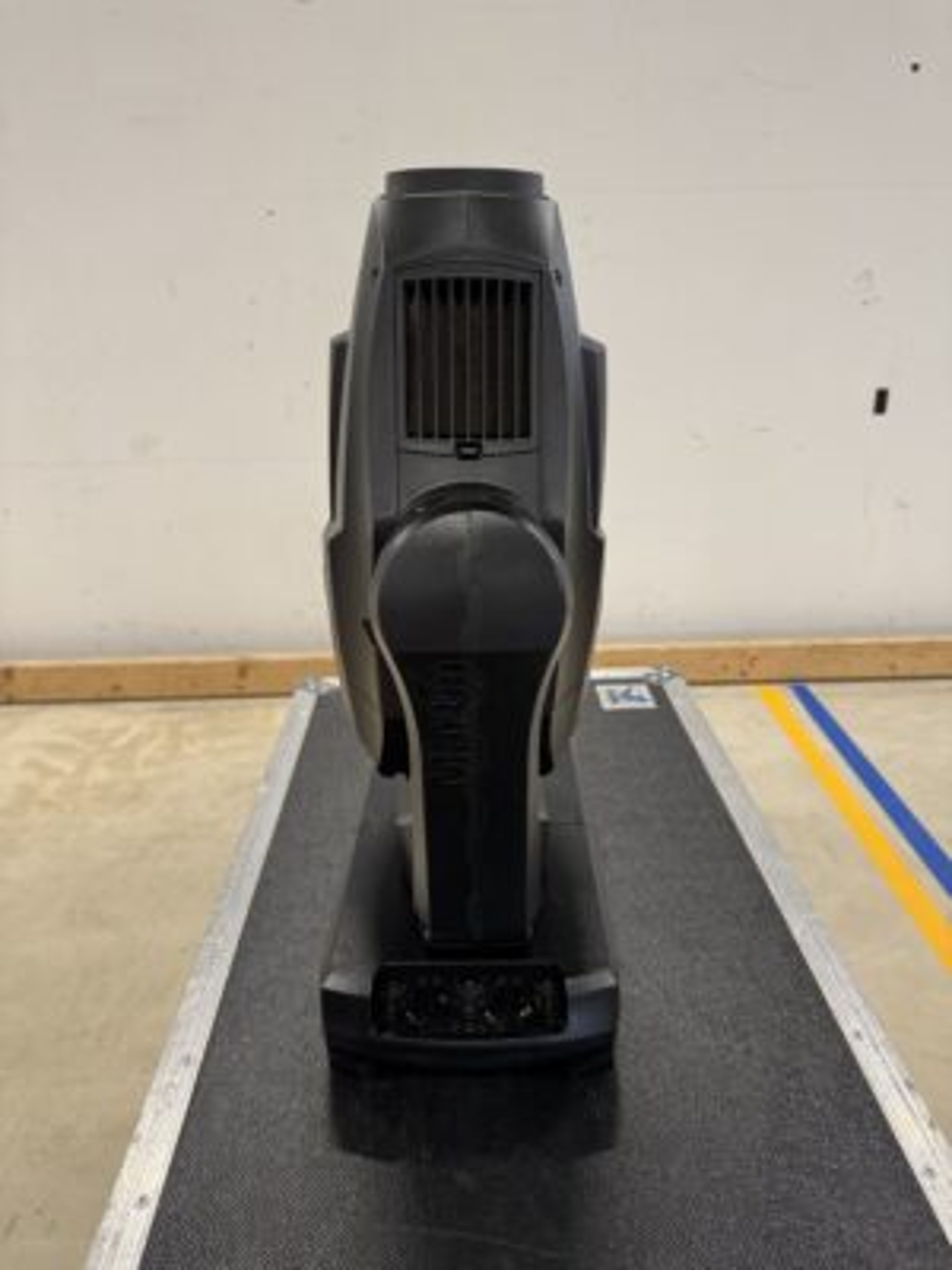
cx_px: 476
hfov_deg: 56.8
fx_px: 880
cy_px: 635
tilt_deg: -22.1
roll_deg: +1.0
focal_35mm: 24
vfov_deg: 71.6
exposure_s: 1/50
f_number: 1.78
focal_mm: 6.76
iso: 400
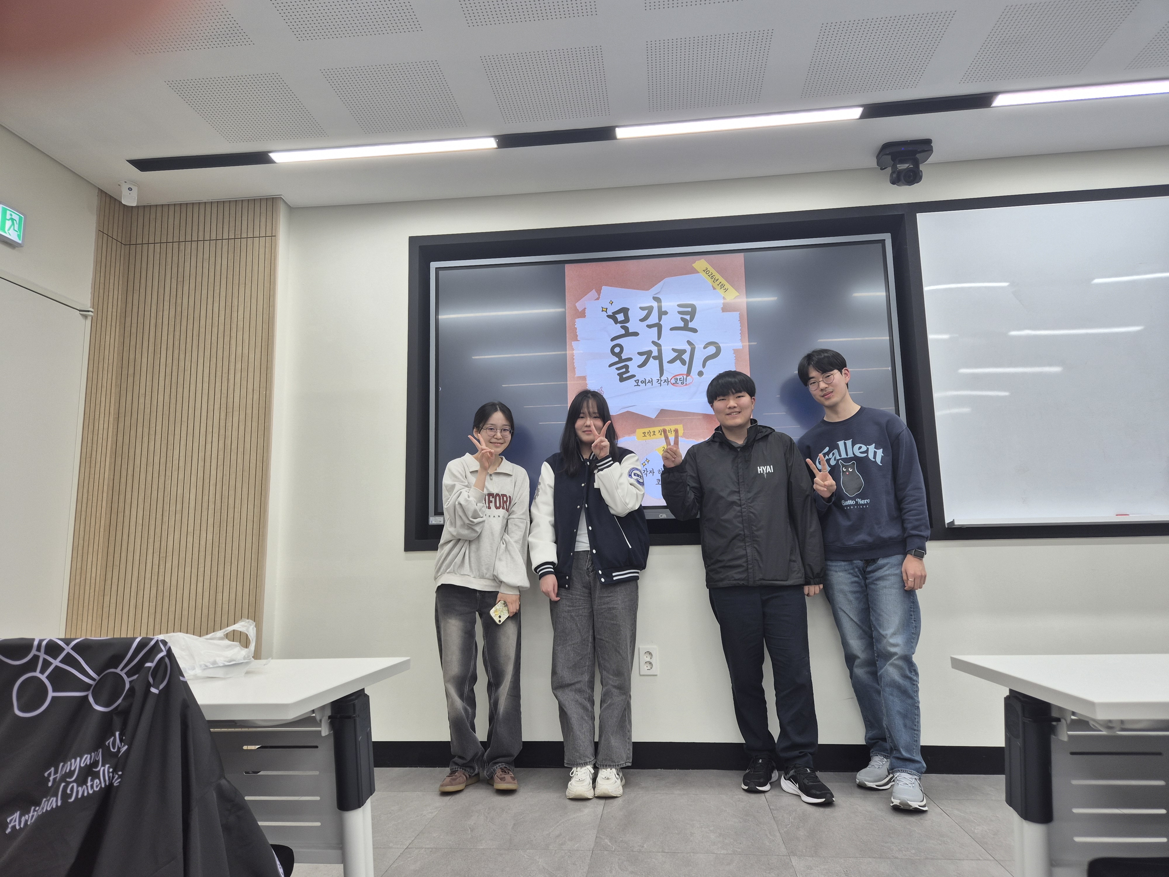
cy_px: 438
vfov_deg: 58.9
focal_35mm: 23
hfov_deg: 73.9
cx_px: 584
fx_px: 777
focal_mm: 5.4
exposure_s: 1/60
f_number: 1.8
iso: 32
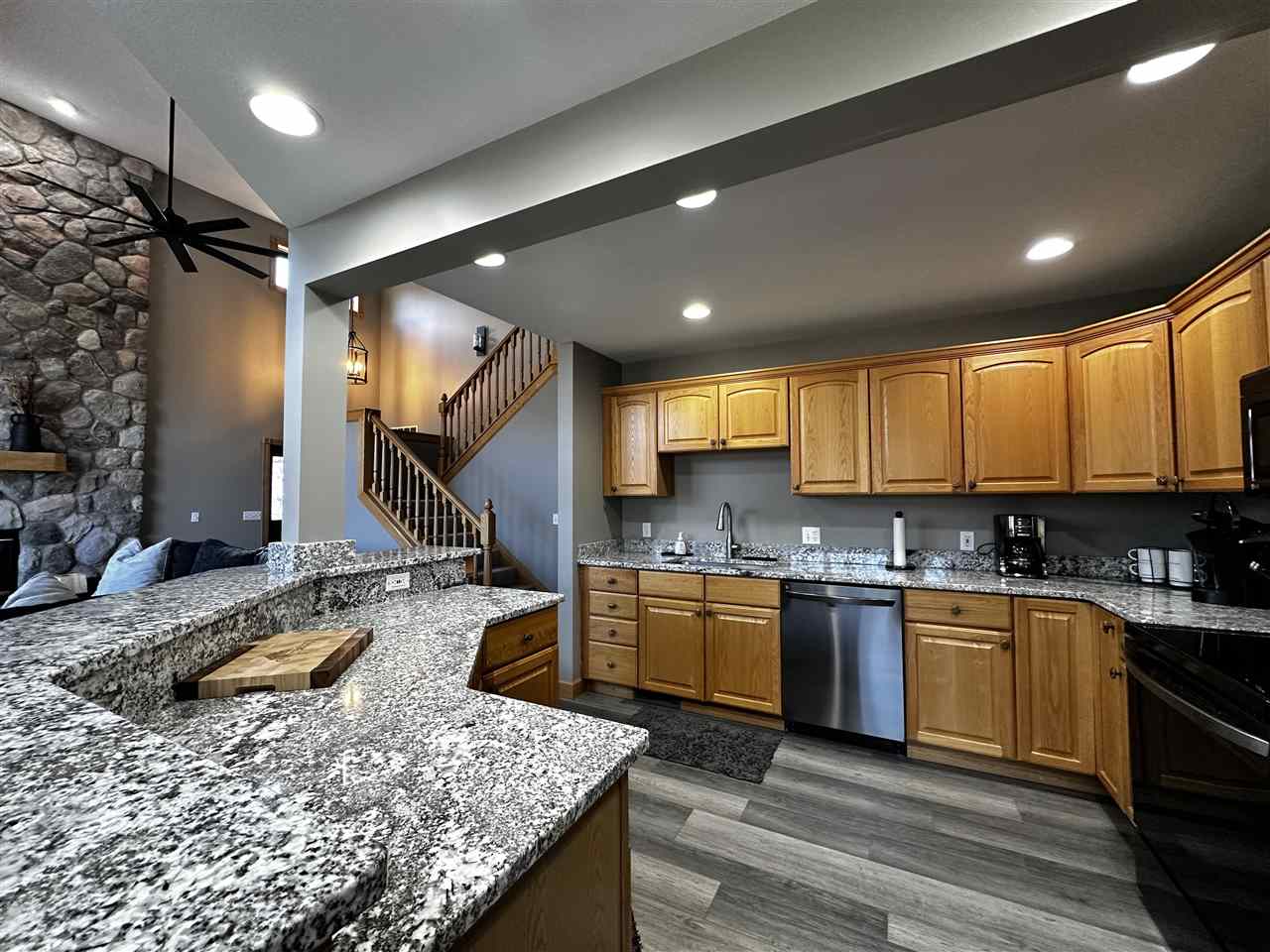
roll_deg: -0.2
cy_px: 476
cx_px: 635
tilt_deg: +2.3
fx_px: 514
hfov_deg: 102.1
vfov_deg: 85.7
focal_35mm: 14
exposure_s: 1/120
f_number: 2.2
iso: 320
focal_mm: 2.22
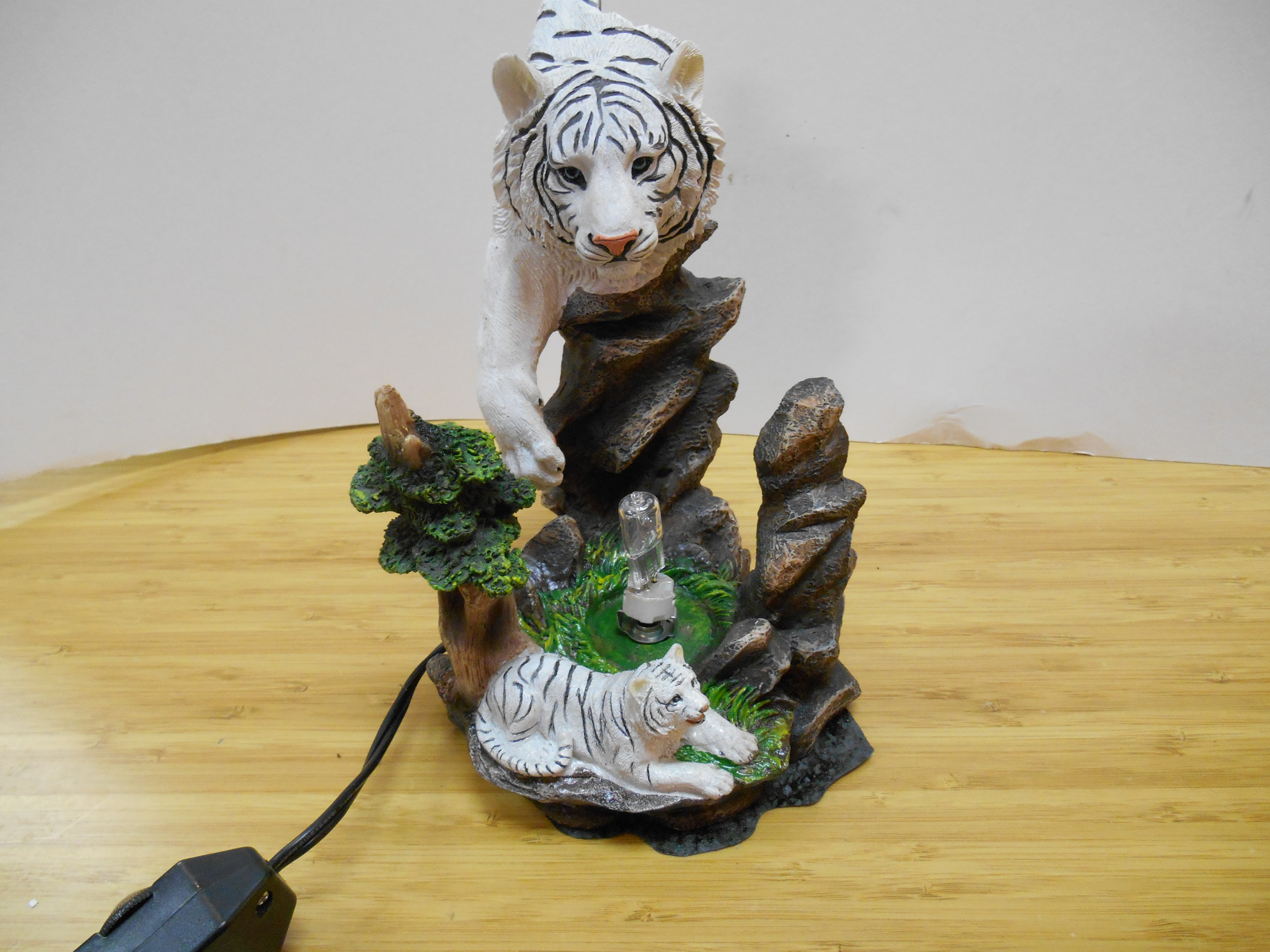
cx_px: 635
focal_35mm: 26
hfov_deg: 67.3
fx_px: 954
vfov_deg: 53.1
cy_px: 476
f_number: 3.4
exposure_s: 1/20
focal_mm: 4.7
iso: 400
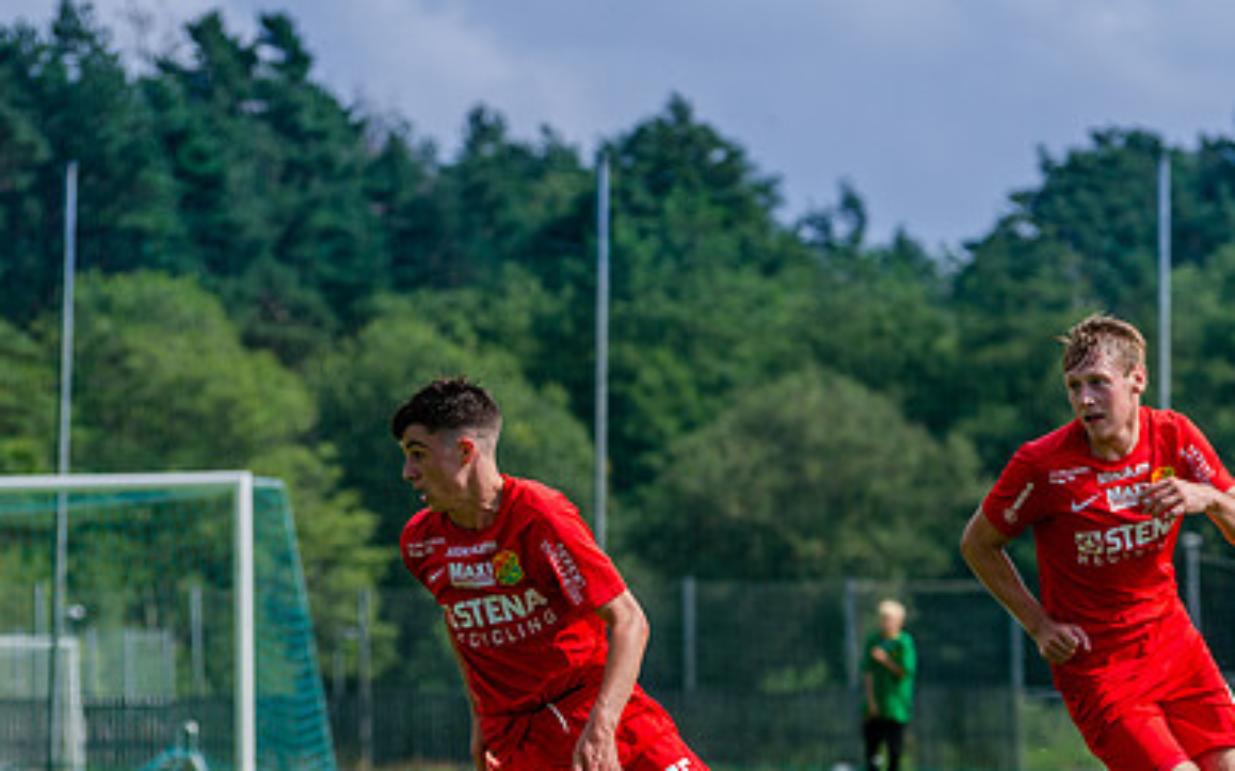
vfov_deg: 3.5
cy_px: 579
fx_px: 12719
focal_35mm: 378
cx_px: 747
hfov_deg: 5.6
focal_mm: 155
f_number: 4.8
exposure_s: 1/800
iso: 100
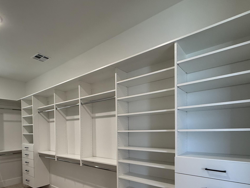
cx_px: 90
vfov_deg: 58.7
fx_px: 159
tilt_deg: -0.8
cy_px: 134
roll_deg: +1.2
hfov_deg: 74.8
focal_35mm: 22
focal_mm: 2.22
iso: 250
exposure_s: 1/120
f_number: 2.2
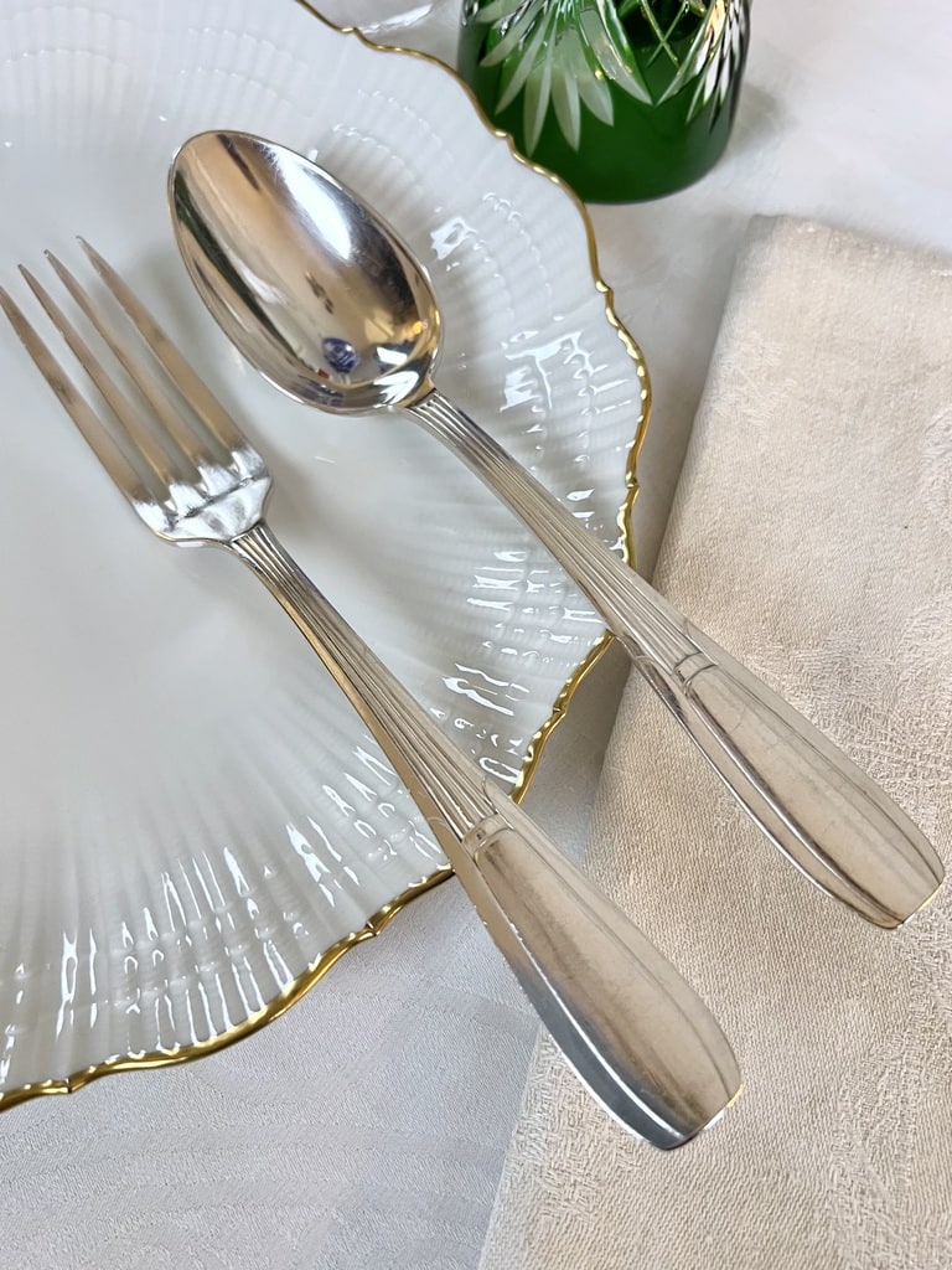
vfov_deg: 67.3
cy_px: 635
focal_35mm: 26
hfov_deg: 53.1
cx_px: 476
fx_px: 953
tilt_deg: -68.4
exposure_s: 1/50
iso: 200
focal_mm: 5.7
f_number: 1.5
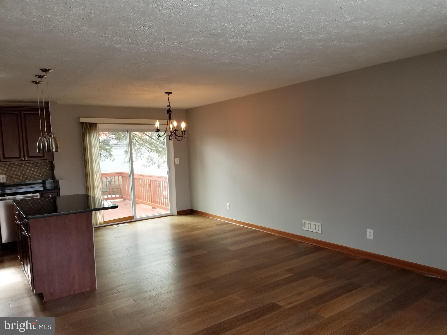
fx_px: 336
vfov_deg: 53.1
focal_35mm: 26
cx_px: 224
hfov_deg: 67.3
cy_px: 168
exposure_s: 1/133
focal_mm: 4.25
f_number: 1.7
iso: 50
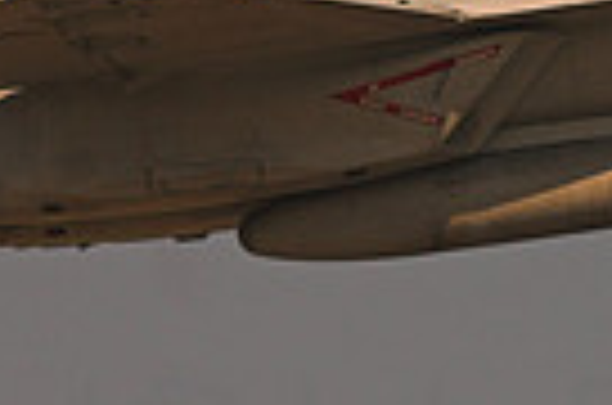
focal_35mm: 2053
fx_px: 34820
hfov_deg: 1.0
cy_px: 9
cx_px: 531
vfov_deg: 0.7
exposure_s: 1/1250
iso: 200
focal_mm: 320
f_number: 7.1
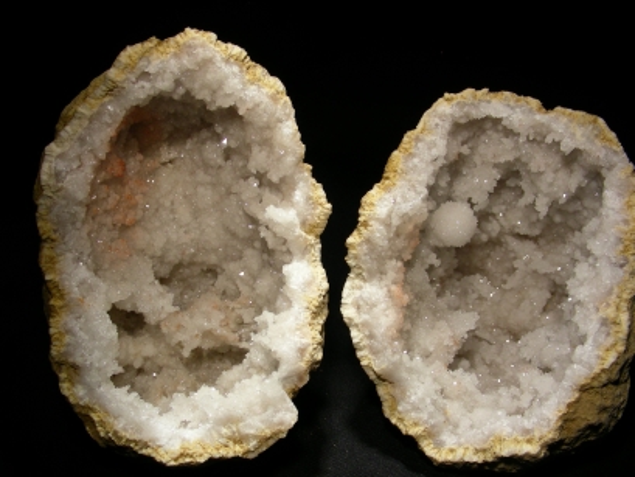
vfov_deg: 37.7
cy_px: 238
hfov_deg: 49.0
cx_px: 318
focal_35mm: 38
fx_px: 697
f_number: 4
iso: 50
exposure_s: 1/102
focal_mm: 6.3
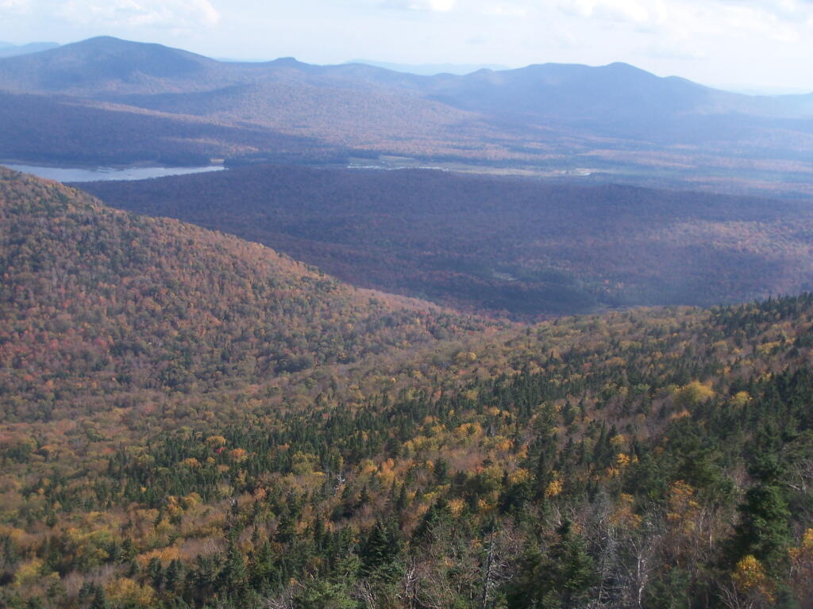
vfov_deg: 28.6
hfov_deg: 37.5
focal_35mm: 51
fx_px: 1198
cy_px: 304
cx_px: 406
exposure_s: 1/640
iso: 80
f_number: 3
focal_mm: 8.5
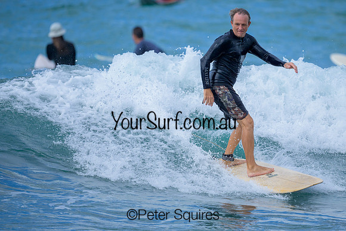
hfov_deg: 2.3
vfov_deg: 1.6
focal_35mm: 880
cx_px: 190
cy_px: 105
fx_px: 8458
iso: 400
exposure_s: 1/2000
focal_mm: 800
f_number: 6.3
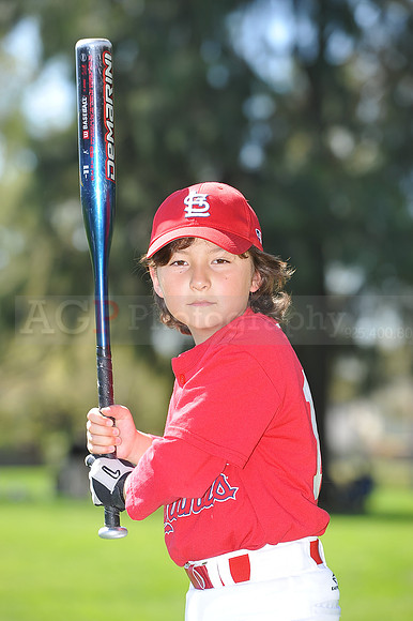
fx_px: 1809
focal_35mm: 105
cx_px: 206
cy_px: 310
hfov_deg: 13.0
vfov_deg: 19.5
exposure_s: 1/250
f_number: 5.6
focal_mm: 105
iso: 200
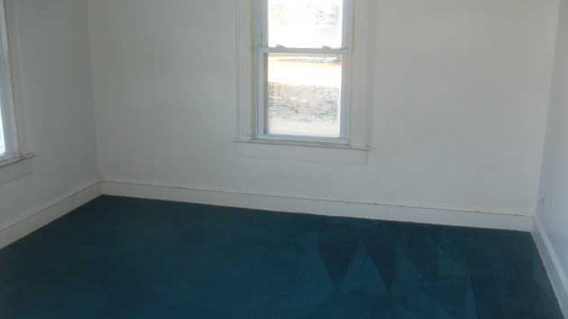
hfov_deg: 50.5
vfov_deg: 29.7
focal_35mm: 40
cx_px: 289
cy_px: 164
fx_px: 602
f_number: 2.8
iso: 200
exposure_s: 1/60
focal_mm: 6.3
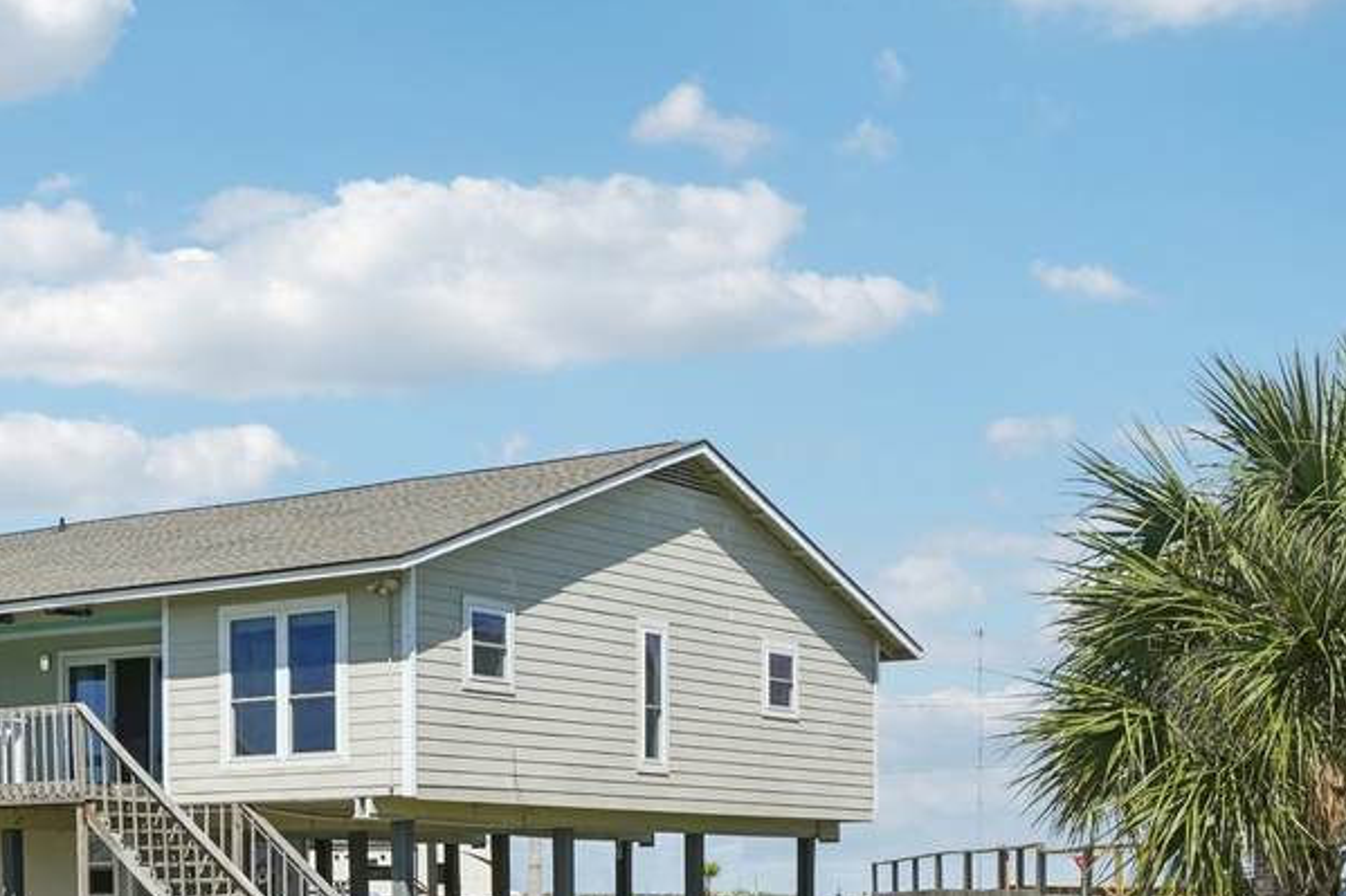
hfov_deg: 31.5
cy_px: 700
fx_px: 2317
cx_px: 249
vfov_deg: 21.7
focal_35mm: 62
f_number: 8
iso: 400
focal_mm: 29
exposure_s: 1/2000
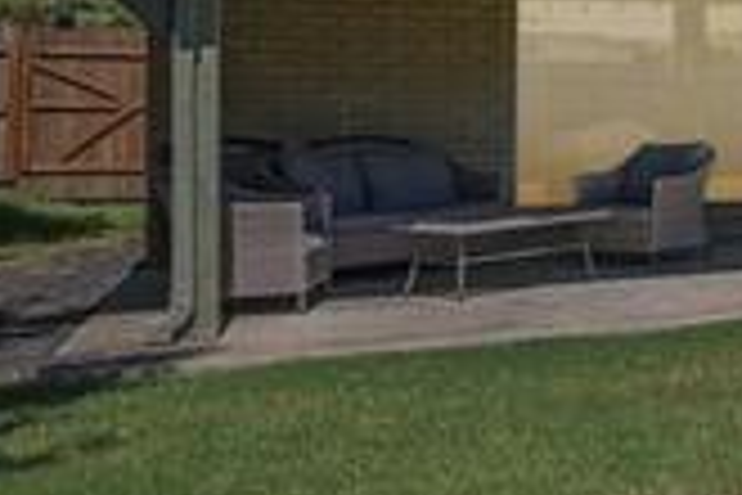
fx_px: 1443
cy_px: 86
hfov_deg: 20.3
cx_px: 1345
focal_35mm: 70
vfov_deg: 19.2
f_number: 8
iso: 400
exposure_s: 1/1250
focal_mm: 18
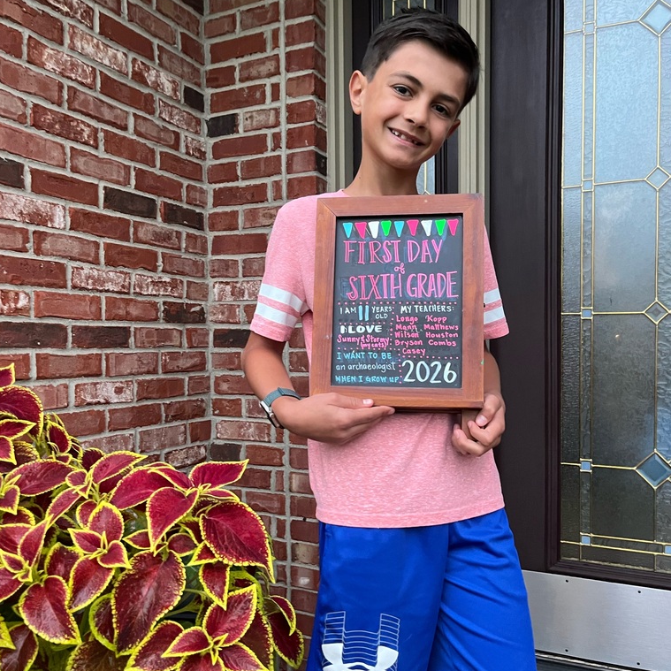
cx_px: 333
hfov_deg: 52.5
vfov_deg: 52.5
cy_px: 358
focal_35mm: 31
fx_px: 680
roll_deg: +0.4
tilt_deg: -0.7
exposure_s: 1/46
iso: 500
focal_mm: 5.1
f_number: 1.6
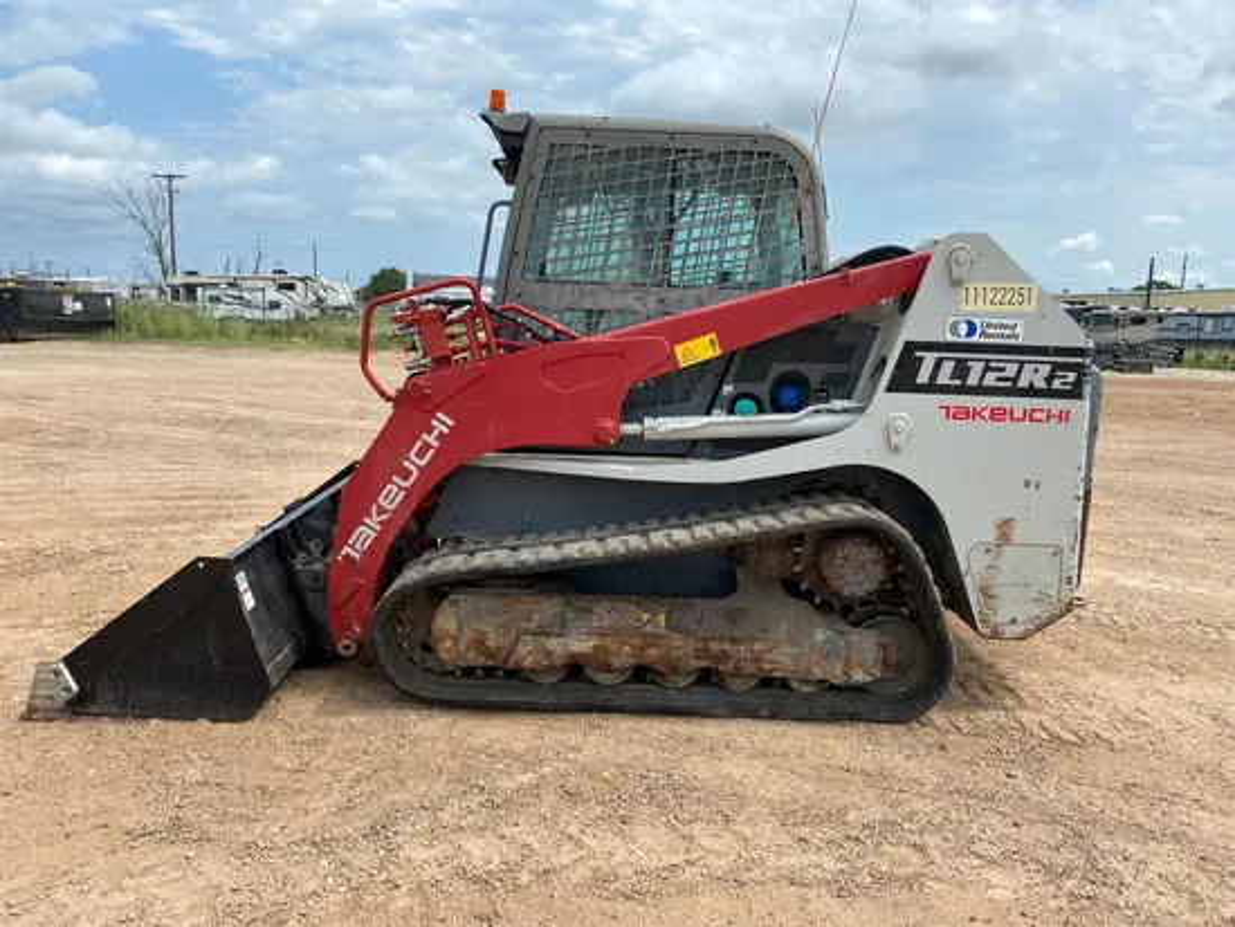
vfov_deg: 53.1
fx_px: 928
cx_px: 618
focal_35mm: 26
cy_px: 464
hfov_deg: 67.3
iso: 32
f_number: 1.8
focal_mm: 4.25
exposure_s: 1/2817
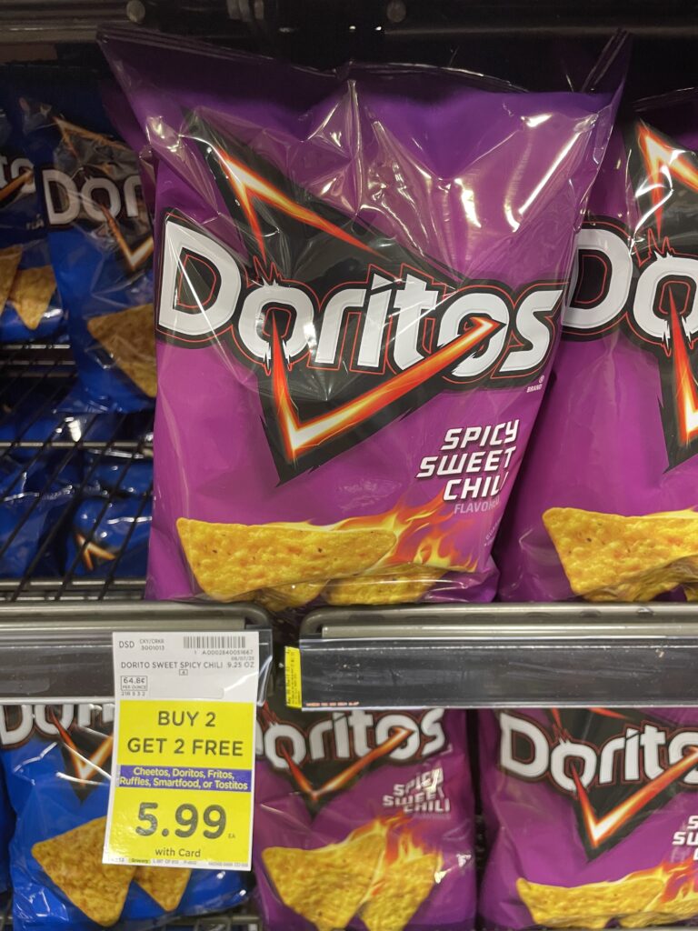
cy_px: 466
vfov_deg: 67.3
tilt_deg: -32.9
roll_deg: +0.5
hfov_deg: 53.1
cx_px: 349
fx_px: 699
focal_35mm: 26
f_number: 1.6
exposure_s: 1/60
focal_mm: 4.2
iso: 200
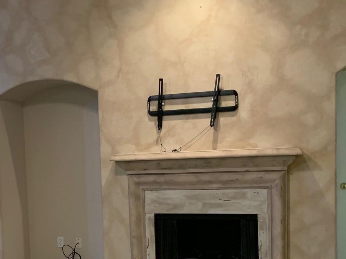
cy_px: 205
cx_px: 66
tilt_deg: -6.3
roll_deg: +3.1
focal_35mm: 59
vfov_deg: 24.4
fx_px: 590
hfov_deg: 31.8
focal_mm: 4.25
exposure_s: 1/60
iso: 320
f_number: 1.8
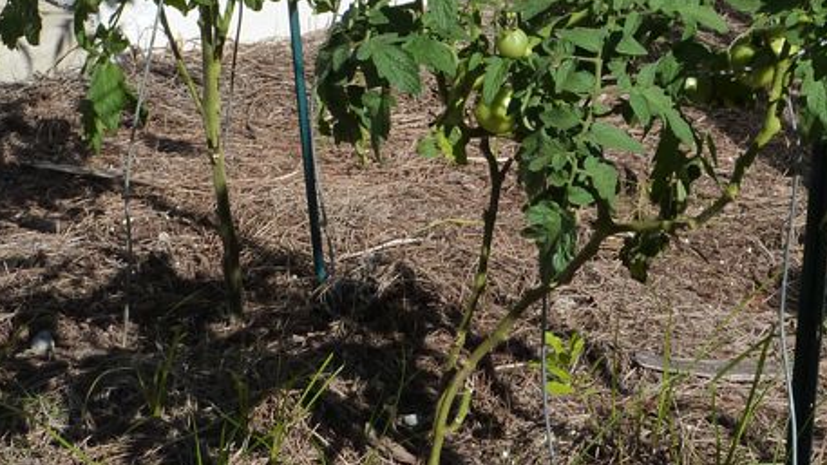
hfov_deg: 15.9
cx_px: 514
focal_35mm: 135
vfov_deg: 8.9
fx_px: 2960
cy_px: -118
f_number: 5.6
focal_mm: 9.7
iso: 125
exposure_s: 1/500
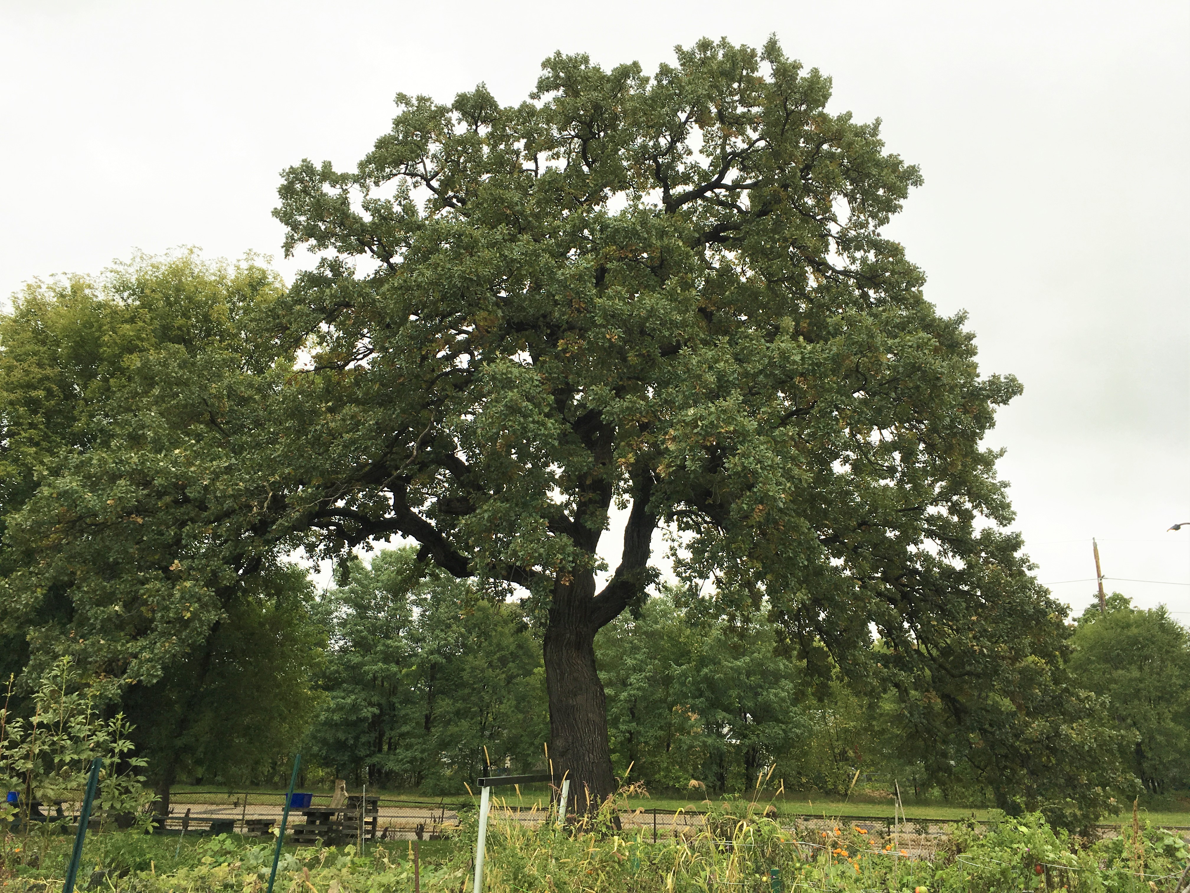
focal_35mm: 29
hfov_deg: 61.7
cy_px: 446
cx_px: 595
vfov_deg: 48.2
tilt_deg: +18.1
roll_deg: -0.6
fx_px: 997
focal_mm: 4.15
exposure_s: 1/255
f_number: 2.2
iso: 25
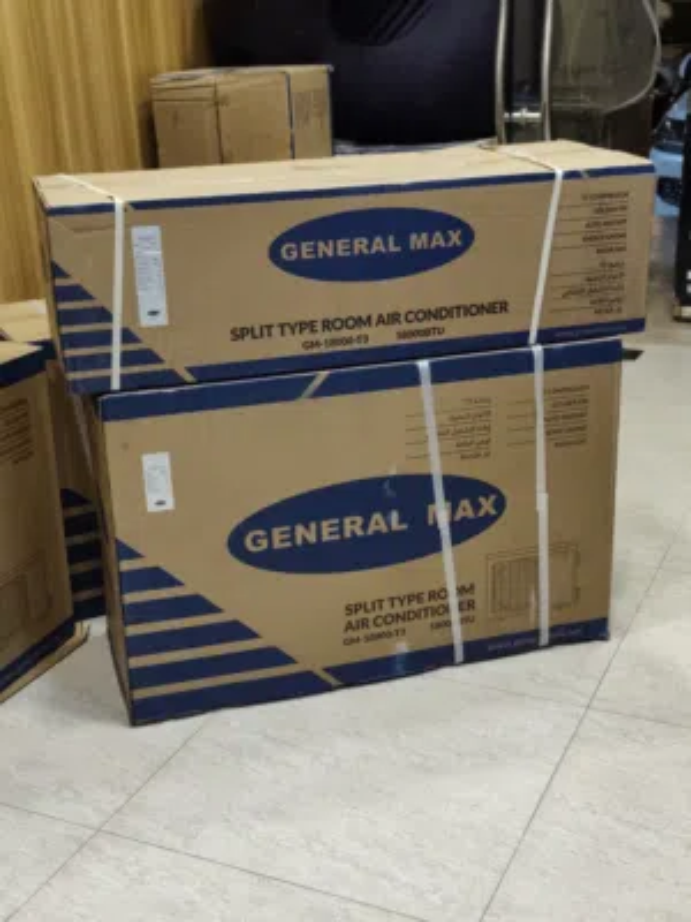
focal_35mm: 46
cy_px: 461
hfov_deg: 31.5
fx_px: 1224
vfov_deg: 41.2
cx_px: 346
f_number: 1.7
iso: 400
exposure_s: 1/64.9
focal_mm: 6.07
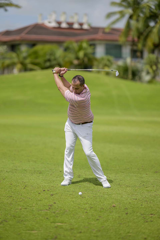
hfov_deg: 16.1
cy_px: 120
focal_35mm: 85
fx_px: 567
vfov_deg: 23.9
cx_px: 80
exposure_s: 1/20000
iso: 200
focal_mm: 85
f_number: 1.2
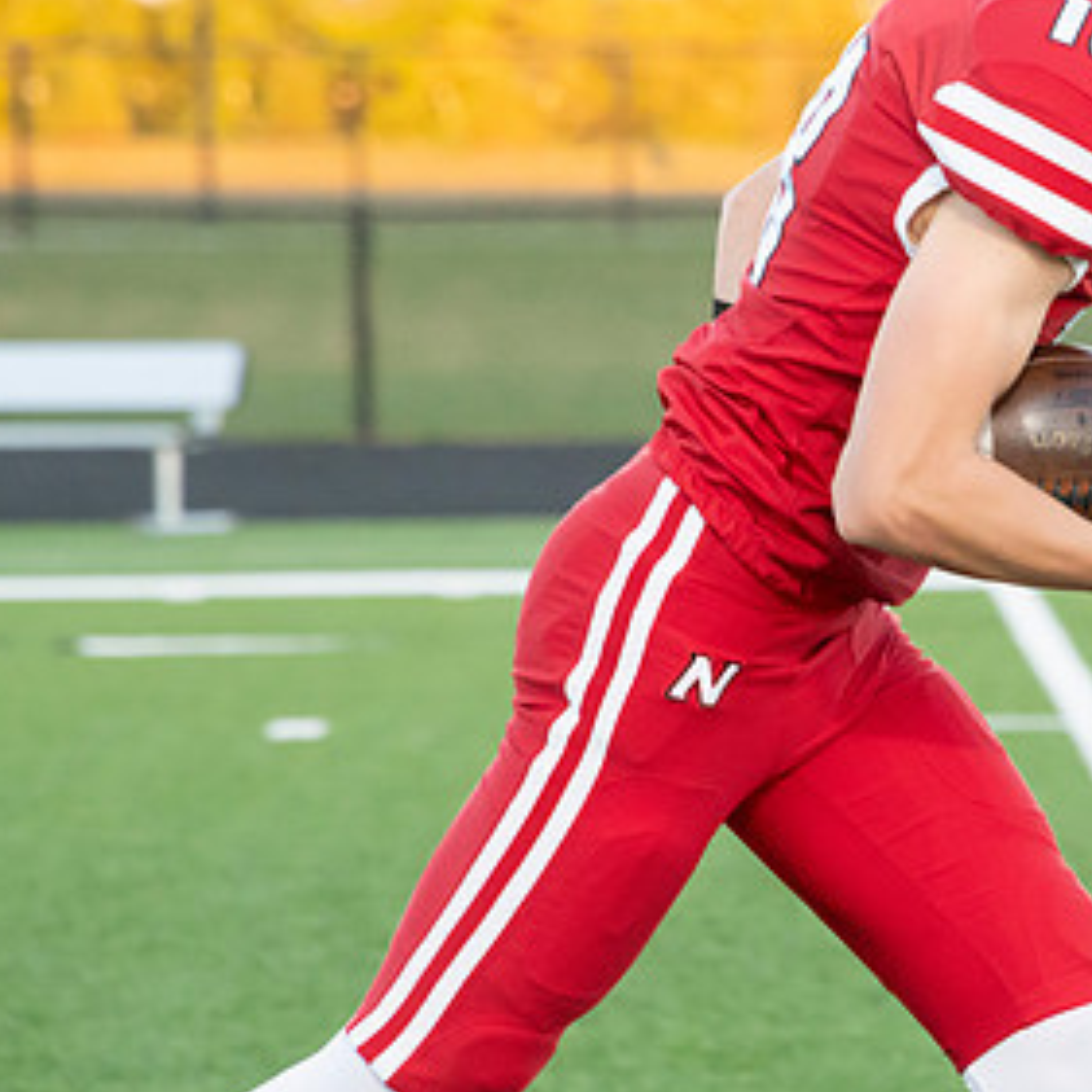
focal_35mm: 526
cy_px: 429
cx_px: 886
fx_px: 18773
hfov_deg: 3.3
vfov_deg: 3.3
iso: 8000
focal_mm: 300
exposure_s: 1/500
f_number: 9
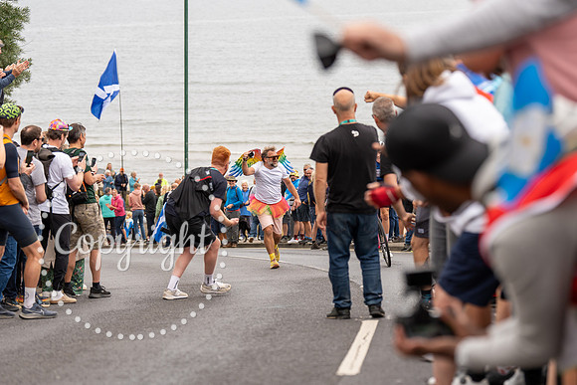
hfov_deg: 19.4
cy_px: 192
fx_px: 1692
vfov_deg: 13.0
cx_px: 288
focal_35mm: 106
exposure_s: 1/1000
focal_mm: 103
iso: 320
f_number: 3.5
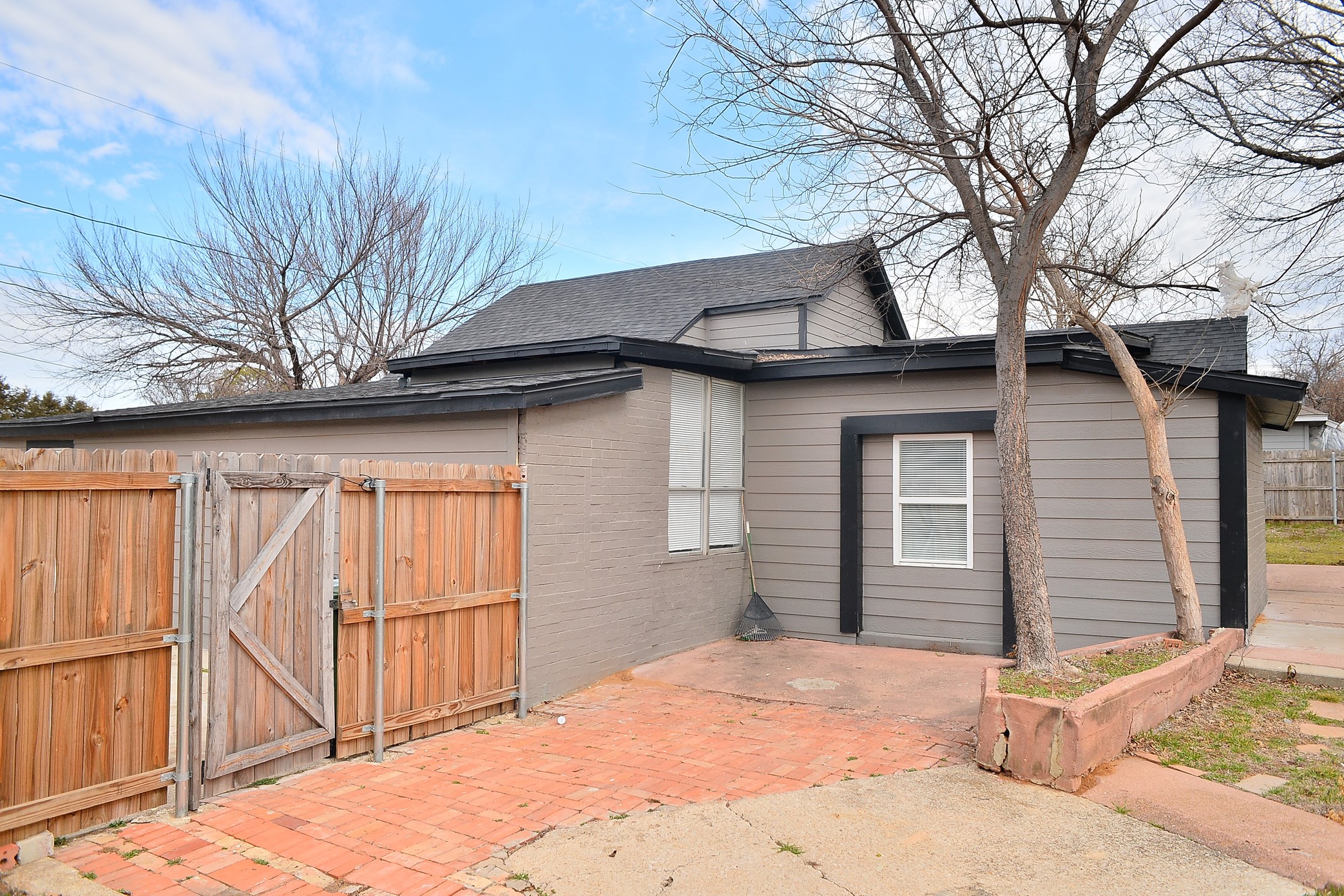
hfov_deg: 71.5
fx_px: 933
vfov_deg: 51.3
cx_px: 688
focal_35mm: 25
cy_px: 453
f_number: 5.6
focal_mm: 24
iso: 200
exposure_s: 1/1000
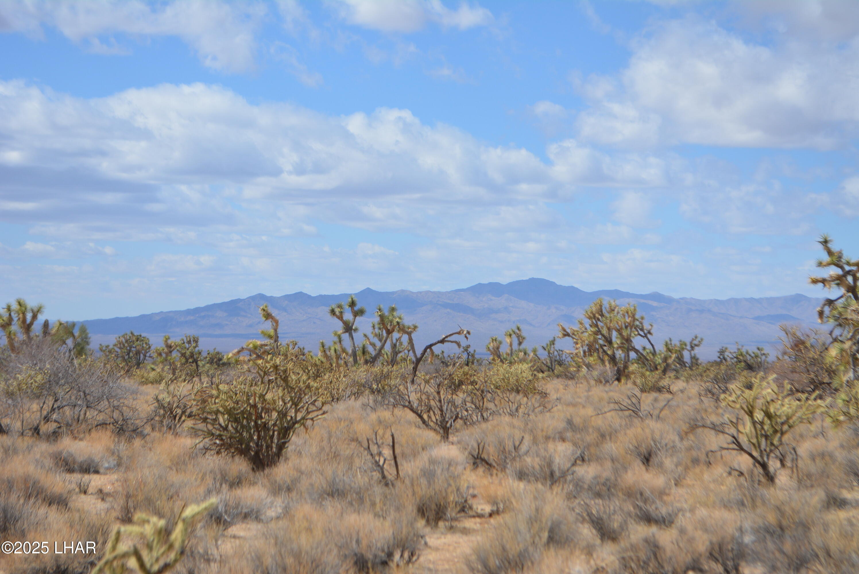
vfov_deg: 16.6
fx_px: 1970
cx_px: 430
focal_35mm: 82
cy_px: 287
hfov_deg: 24.6
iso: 400
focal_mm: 55
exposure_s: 1/2000
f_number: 7.1
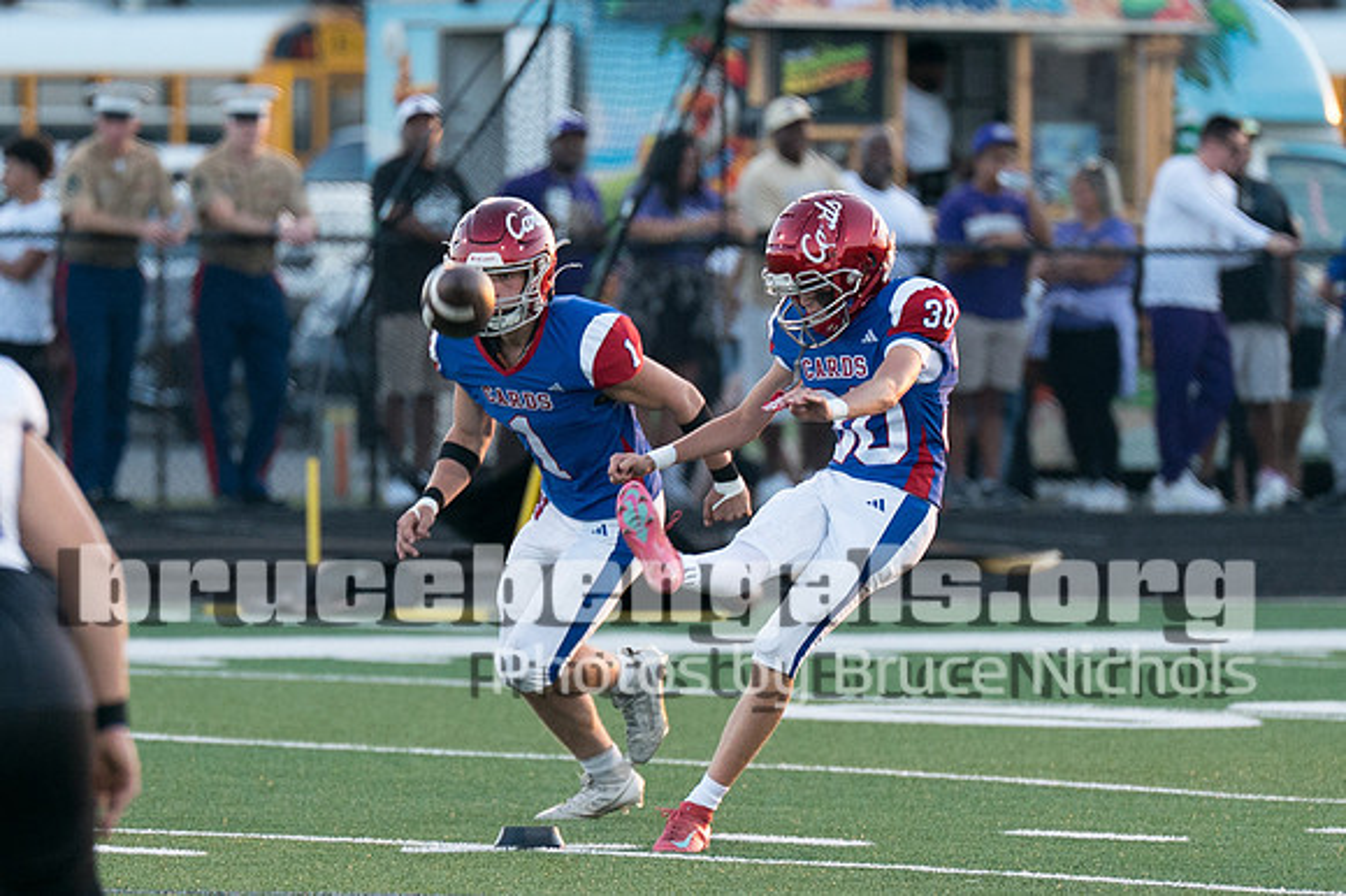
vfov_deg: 2.7
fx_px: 19243
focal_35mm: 515
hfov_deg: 4.0
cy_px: 448
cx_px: 806
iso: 1000
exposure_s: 1/1000
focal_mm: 200
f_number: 2.8
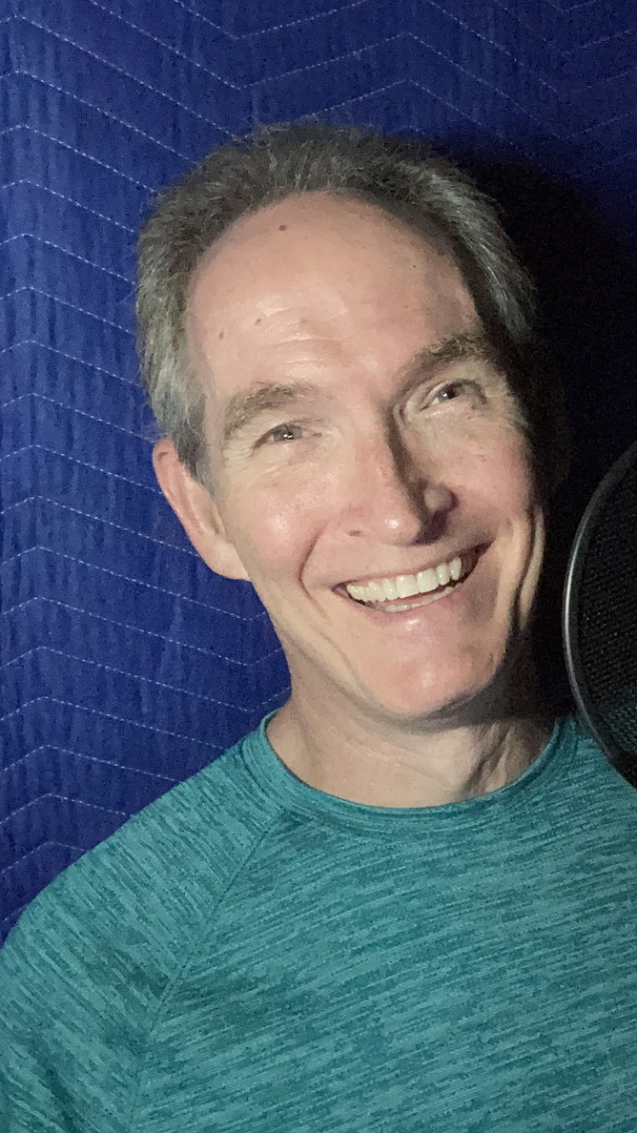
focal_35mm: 47
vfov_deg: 43.7
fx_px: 1412
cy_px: 568
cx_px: 569
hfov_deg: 24.7
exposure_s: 1/30
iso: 640
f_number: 2.2
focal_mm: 2.87
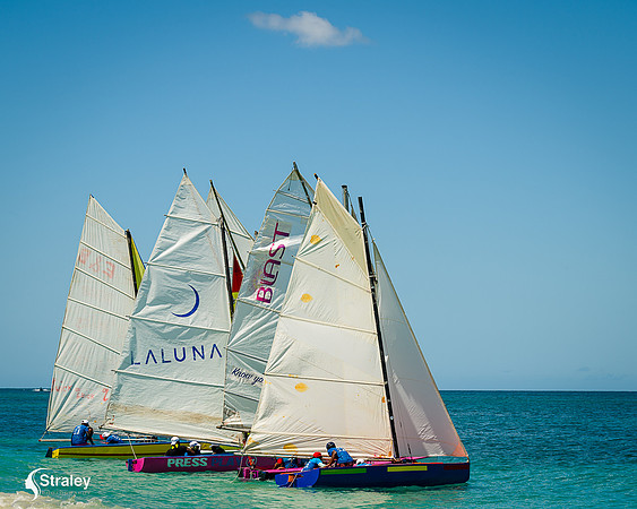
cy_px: 254
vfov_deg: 11.7
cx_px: 318
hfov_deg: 14.6
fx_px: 2482
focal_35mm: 132
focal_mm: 110
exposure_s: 1/320
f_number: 8
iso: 72
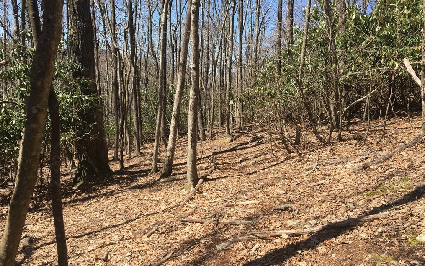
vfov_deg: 40.6
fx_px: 359
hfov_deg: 61.2
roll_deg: -4.1
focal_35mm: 31
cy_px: 119
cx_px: 211
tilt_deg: -7.2
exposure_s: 1/801
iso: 25
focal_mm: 4.15
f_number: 2.2
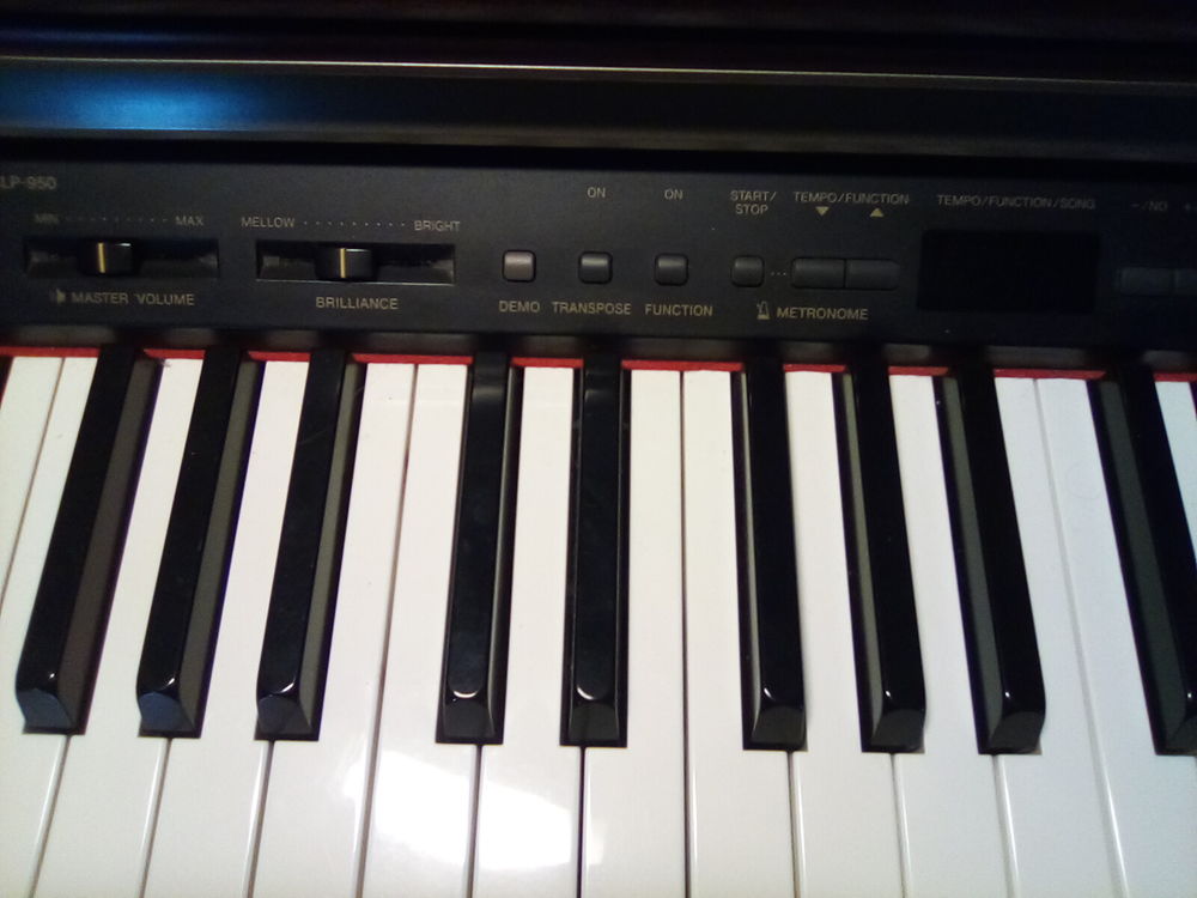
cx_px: 598
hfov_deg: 63.4
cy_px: 449
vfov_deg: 49.7
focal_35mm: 28
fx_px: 968
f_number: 2.2
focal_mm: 2.27
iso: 98
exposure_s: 1/33.3
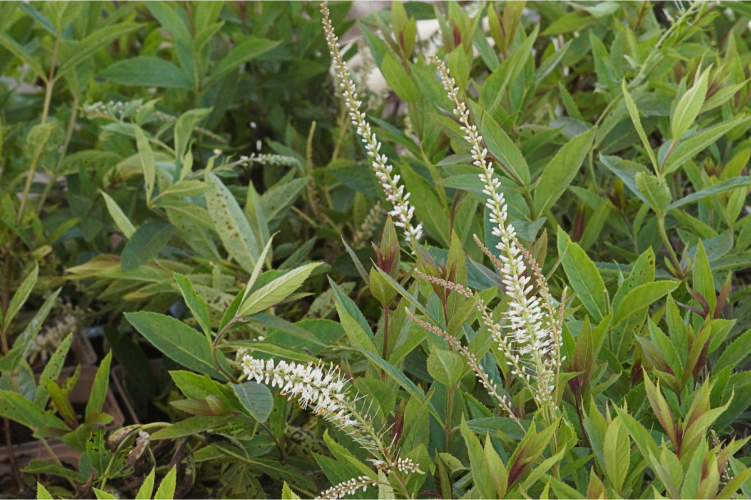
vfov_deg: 9.1
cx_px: 376
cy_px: 250
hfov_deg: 13.7
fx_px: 3129
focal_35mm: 150
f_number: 13
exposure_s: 1/160
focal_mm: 100
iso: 2000
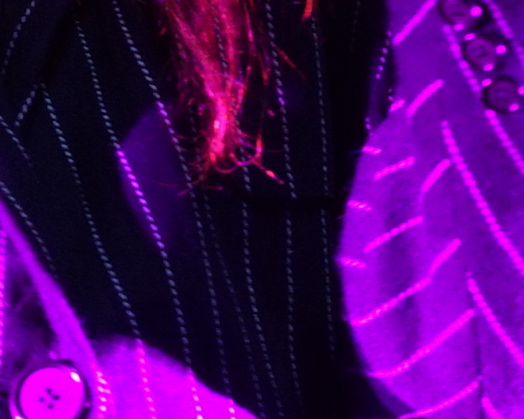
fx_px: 5304
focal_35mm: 342
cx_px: -174
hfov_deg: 5.6
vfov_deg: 4.5
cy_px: -399
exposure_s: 1/160
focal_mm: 55
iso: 1600
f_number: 4
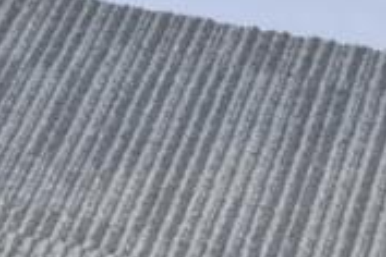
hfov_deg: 5.5
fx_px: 3752
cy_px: -472
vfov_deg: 3.8
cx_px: -794
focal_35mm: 350
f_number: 4.2
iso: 400
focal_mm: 38
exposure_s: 1/20
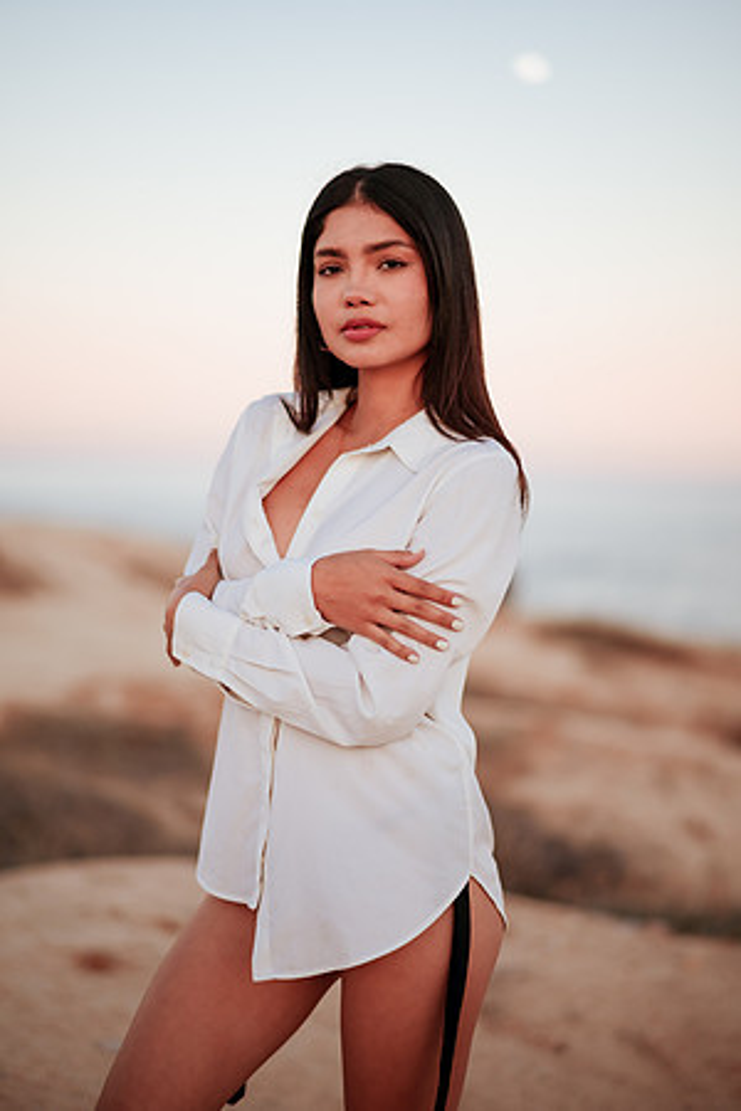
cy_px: 556
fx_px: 1791
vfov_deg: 34.5
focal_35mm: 58
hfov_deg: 23.4
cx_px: 370
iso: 160
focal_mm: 58
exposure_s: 1/1000
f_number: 1.4
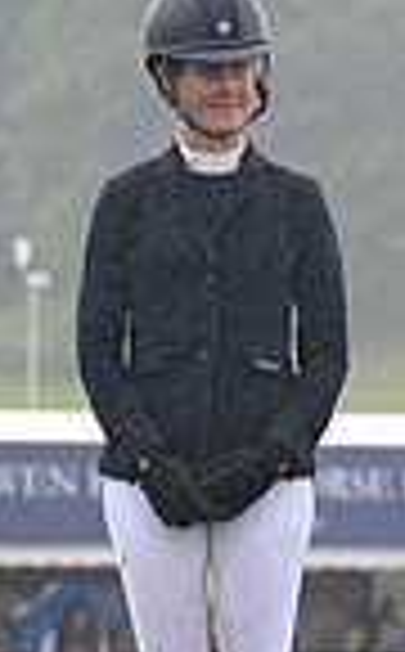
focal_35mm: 552
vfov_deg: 3.8
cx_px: 1296
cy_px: 492
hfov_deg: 2.3
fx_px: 9797
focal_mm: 135
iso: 1600
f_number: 5
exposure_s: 1/1000
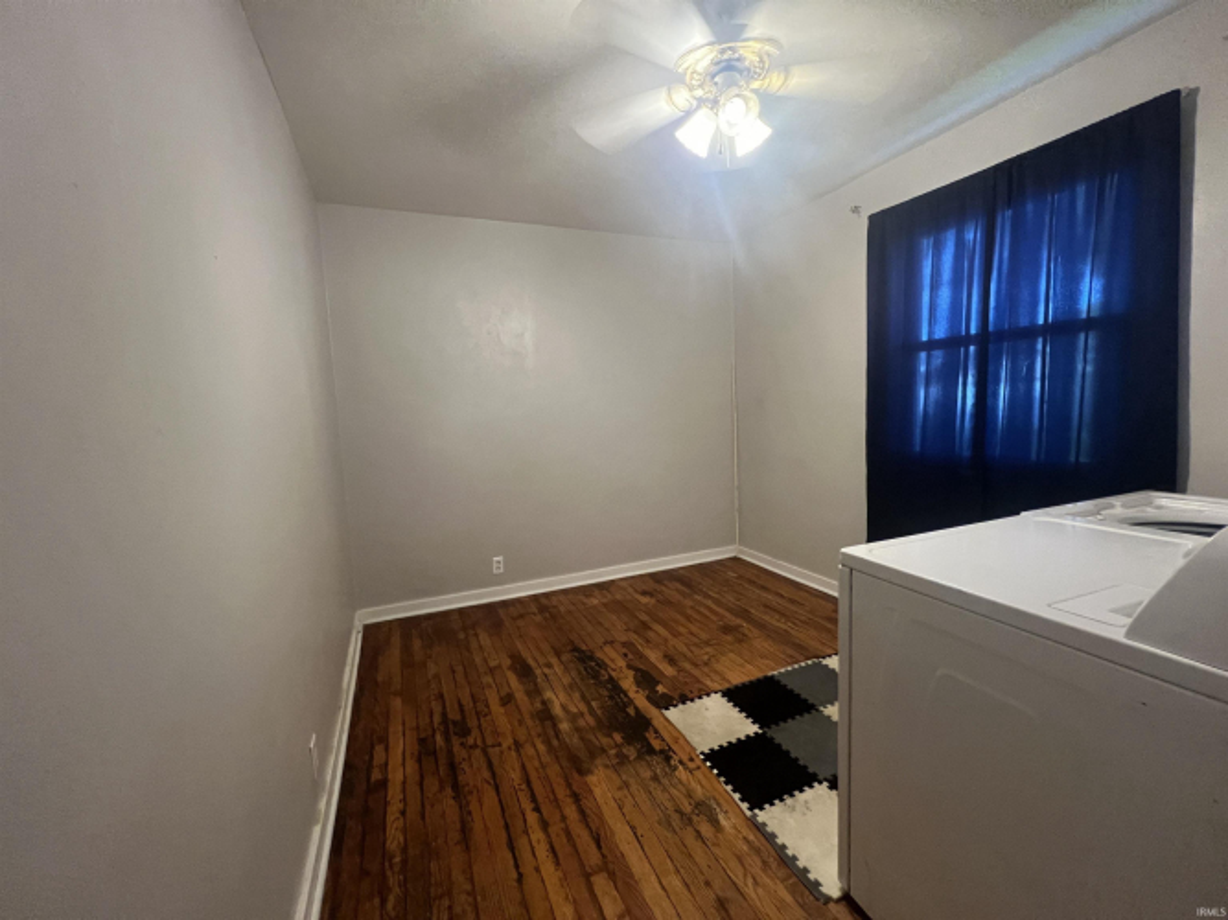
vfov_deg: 89.9
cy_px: 460
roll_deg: +2.5
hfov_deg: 106.2
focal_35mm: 13
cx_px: 614
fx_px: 461
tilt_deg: -6.8
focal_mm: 1.57
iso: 500
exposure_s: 1/60
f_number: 1.8
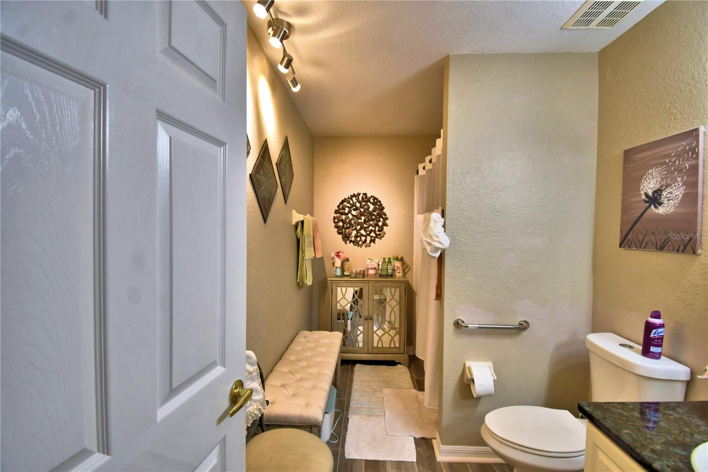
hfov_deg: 100.4
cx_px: 354
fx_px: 295
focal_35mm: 15
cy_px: 236
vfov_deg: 77.3
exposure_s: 1/60
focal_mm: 10
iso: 400
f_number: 4.5
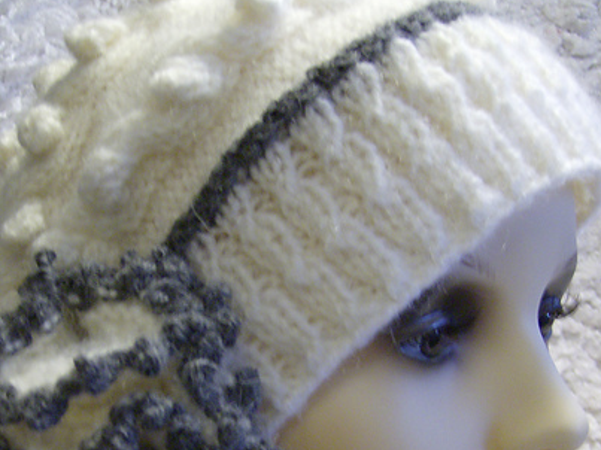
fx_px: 989
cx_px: 284
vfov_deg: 25.2
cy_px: 361
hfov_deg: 33.8
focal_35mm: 57
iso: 200
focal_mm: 6
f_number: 2.8
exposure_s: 1/15.6
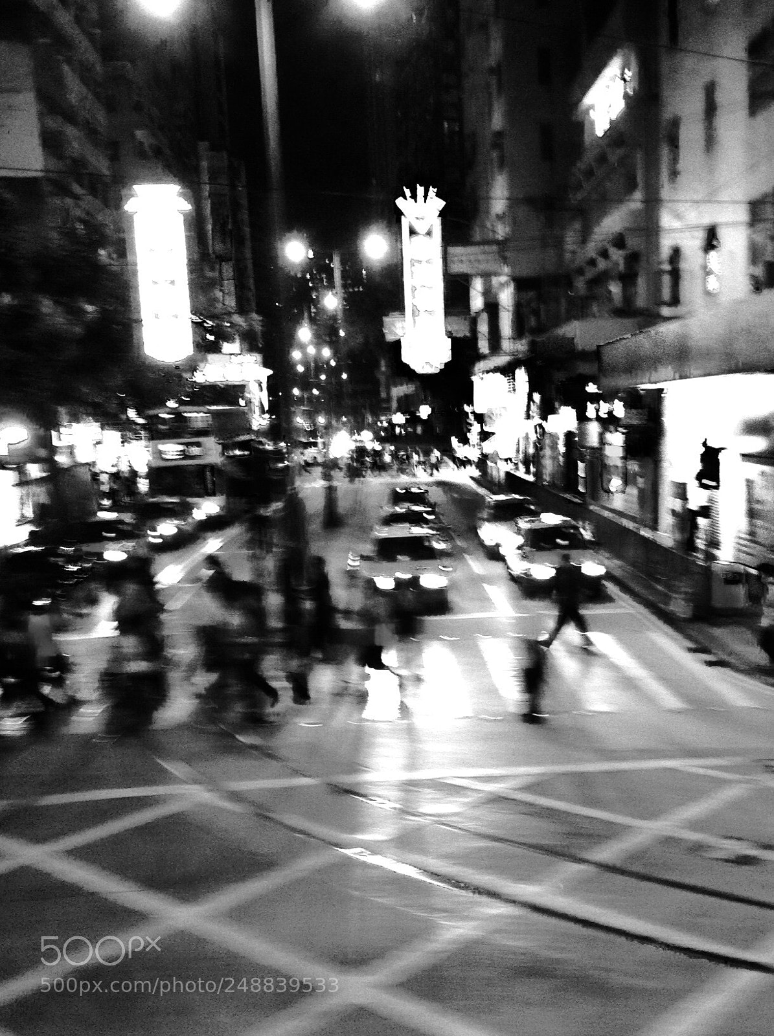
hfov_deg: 40.6
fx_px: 1046
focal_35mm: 35
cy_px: 518
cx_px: 387
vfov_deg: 52.7
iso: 400
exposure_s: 1/15
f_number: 2.8
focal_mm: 3.85
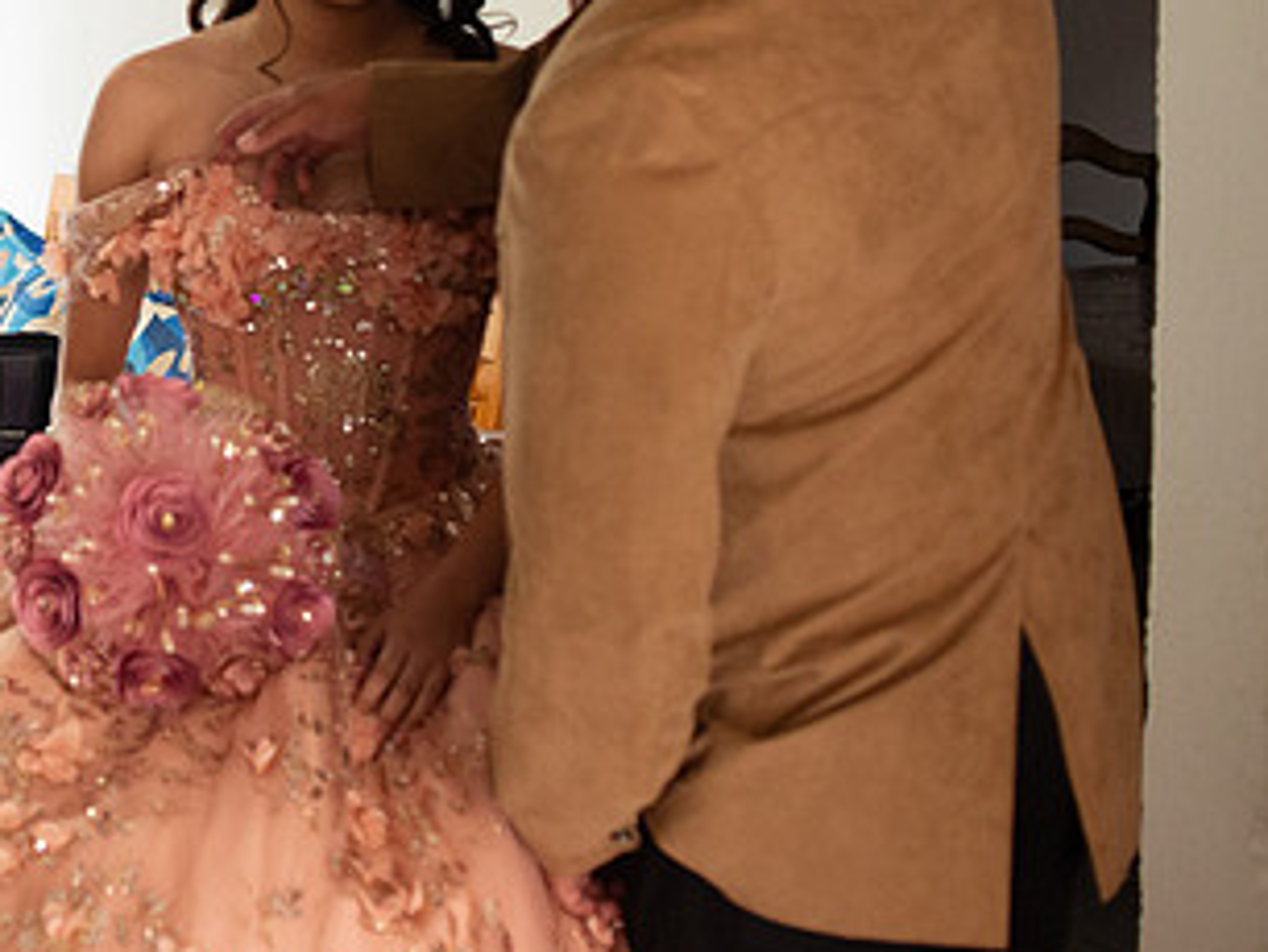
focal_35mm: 85
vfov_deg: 17.2
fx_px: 3116
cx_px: -138
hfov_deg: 21.7
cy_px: 123
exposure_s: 1/200
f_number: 4.5
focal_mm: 35
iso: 2000
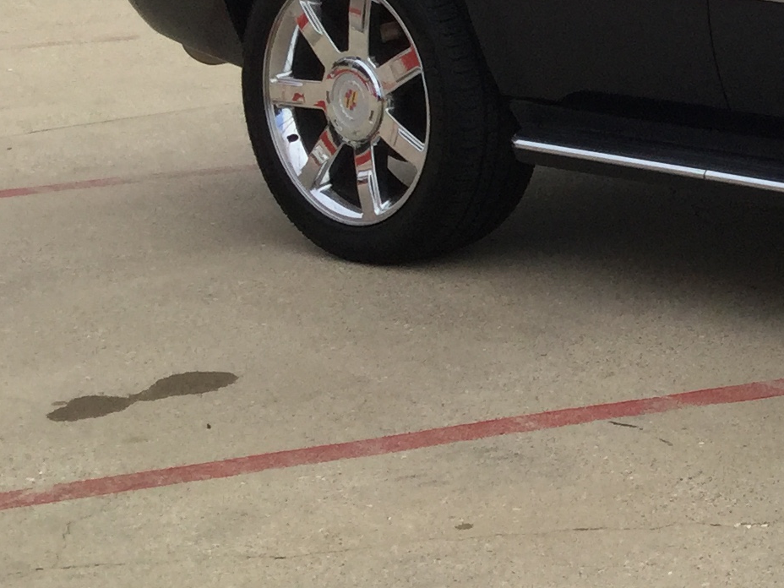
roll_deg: -0.4
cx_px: 1211
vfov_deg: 13.4
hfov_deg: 16.3
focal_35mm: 109
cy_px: -14
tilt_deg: -9.4
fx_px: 2469
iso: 25
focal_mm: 3.3
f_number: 2.4
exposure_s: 1/691
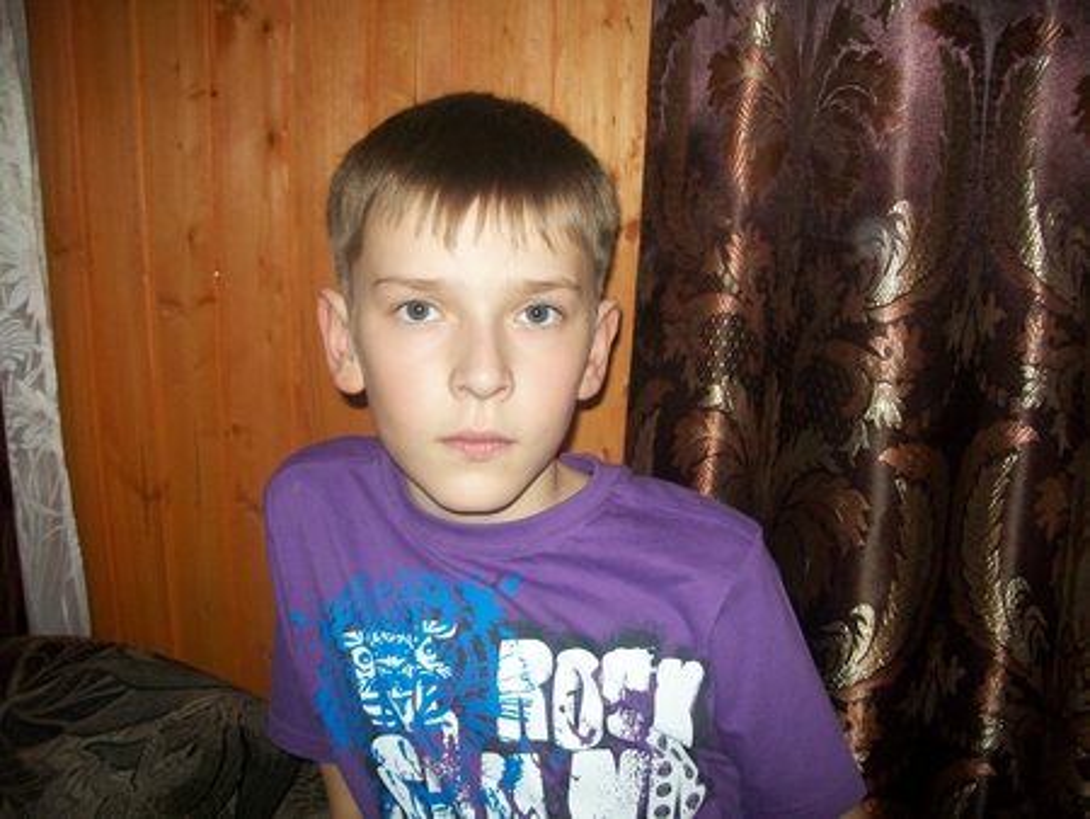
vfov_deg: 41.8
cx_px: 545
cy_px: 410
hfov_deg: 53.9
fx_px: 1071
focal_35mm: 34
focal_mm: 6.1
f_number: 2.7
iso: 160
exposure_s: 1/60
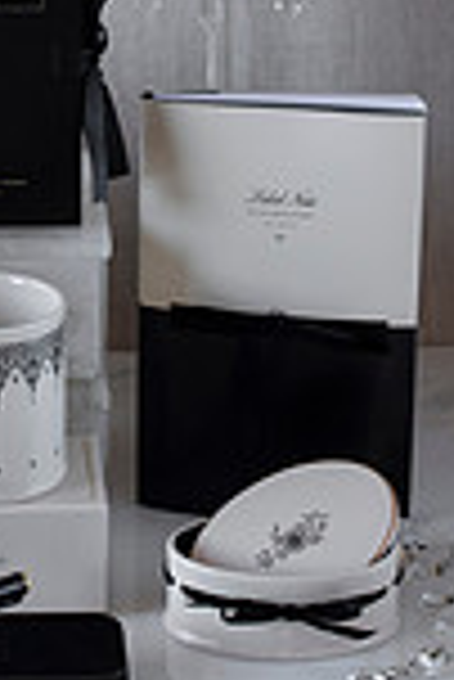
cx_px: -36
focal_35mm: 149
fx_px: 2812
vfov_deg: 13.6
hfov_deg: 9.2
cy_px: 23
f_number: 16
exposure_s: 1/5
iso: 200
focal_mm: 50
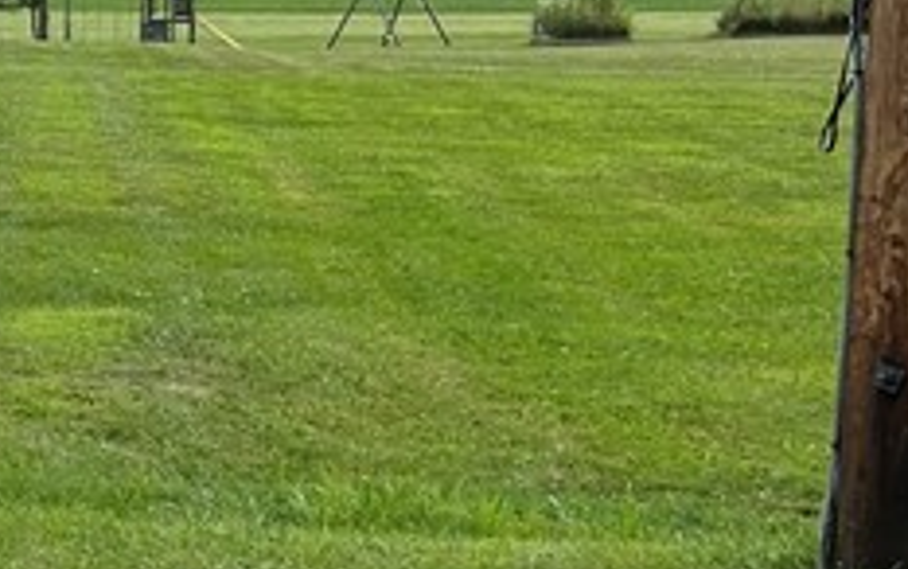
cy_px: 152
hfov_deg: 14.7
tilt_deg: -4.1
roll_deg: -1.6
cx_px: -811
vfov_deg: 10.8
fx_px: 2996
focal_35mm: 121
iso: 50
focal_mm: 5.7
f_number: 1.5
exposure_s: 1/4274
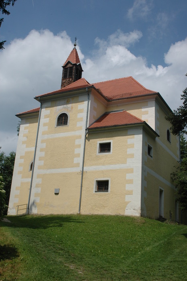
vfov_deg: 46.4
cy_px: 140
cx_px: 94
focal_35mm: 42
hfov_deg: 31.8
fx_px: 328
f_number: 11
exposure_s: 1/500
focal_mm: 28
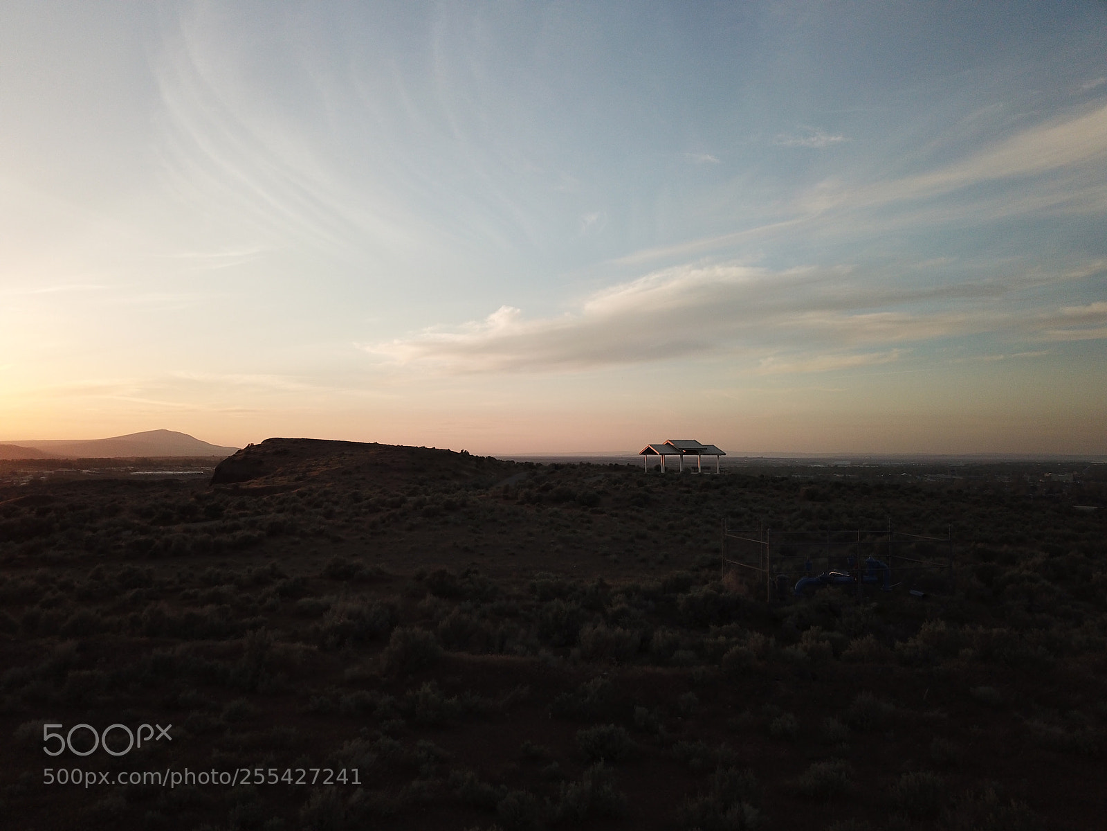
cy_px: 416
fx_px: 831
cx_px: 554
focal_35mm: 26
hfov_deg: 67.3
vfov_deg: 53.1
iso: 140
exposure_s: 1/120
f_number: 2.2
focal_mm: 4.73
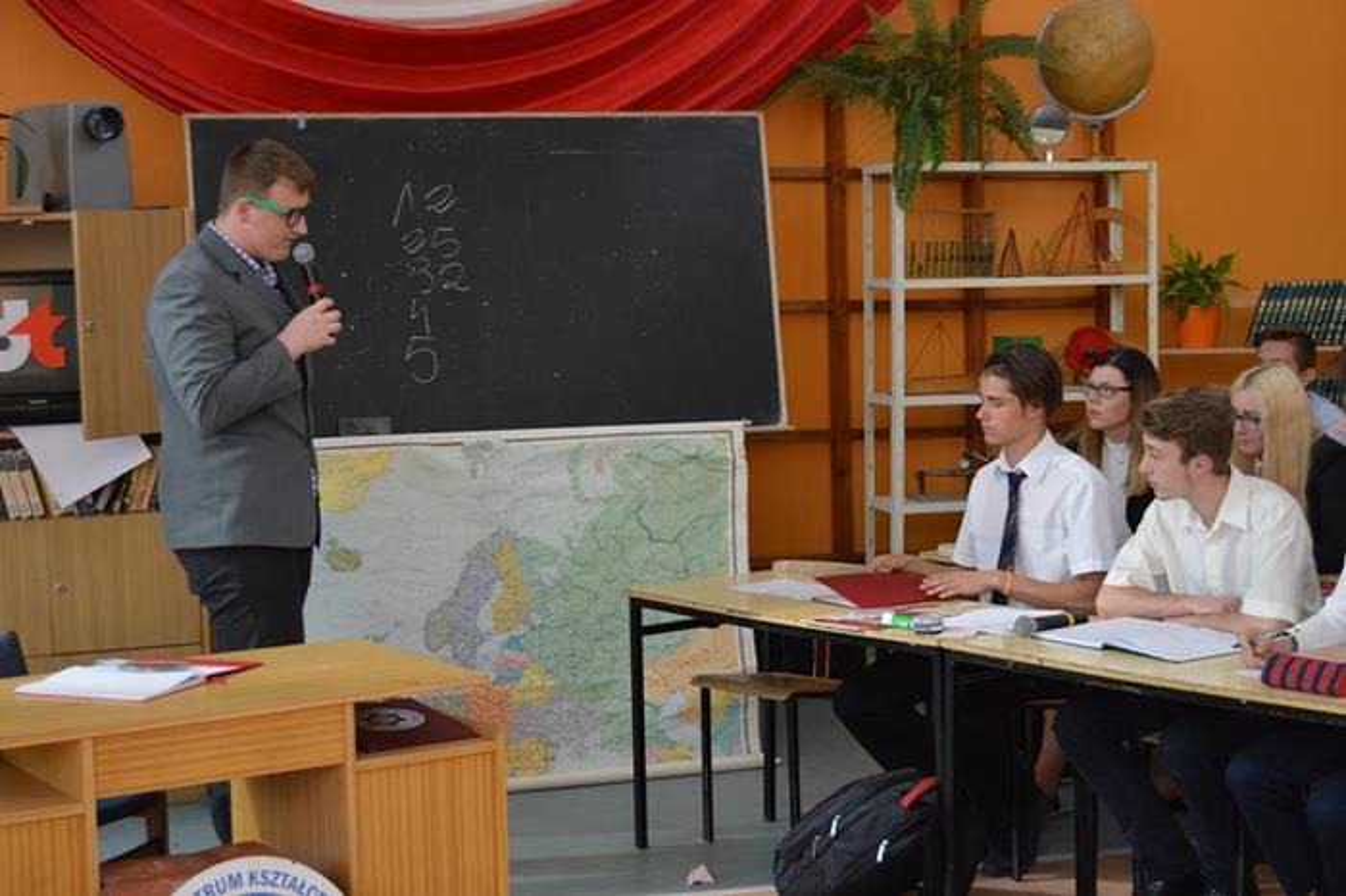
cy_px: 448
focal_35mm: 60
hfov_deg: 33.4
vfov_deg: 22.6
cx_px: 673
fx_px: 2242
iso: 560
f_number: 5
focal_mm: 40
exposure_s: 1/60
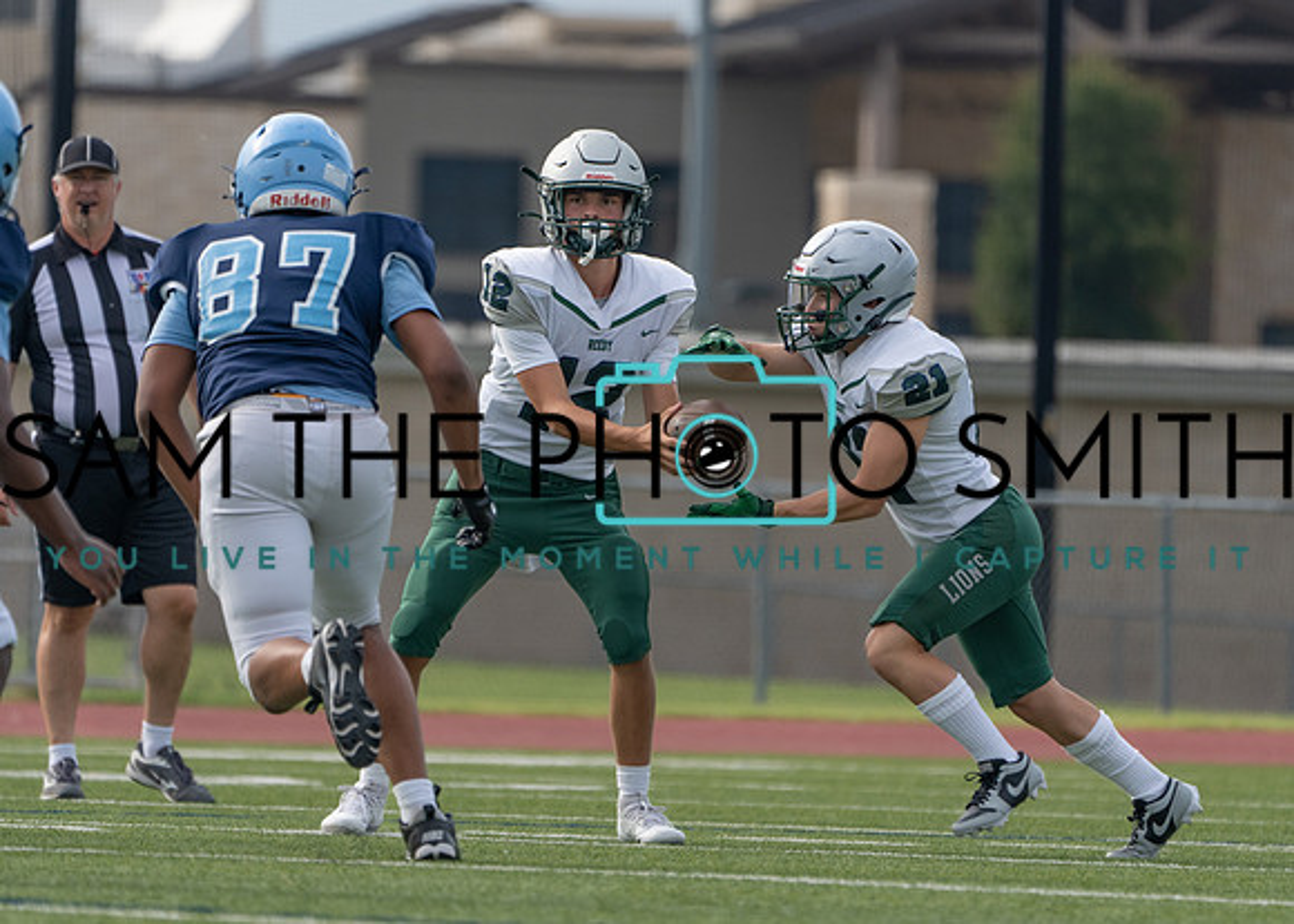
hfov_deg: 3.6
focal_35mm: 563
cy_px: 469
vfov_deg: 2.6
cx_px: 619
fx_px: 20695
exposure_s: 1/1250
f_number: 5.6
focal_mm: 400
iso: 320
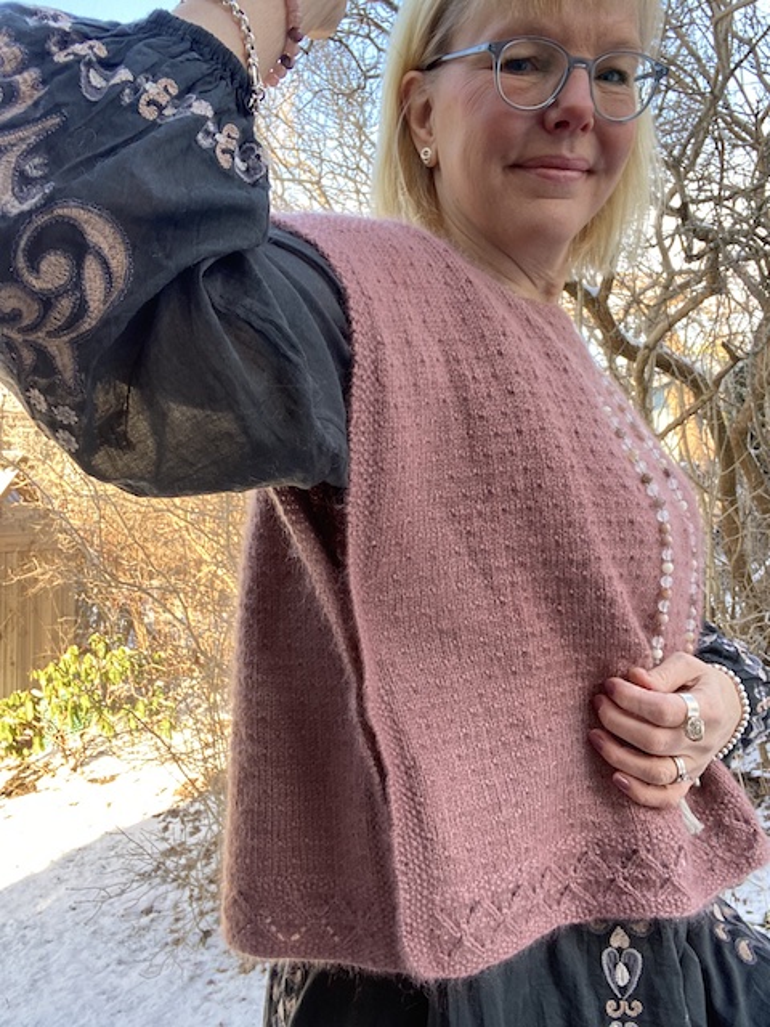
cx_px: 385
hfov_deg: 46.8
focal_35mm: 30
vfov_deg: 60.0
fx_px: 890
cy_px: 514
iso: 64
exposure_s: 1/122
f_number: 2.2
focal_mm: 2.71
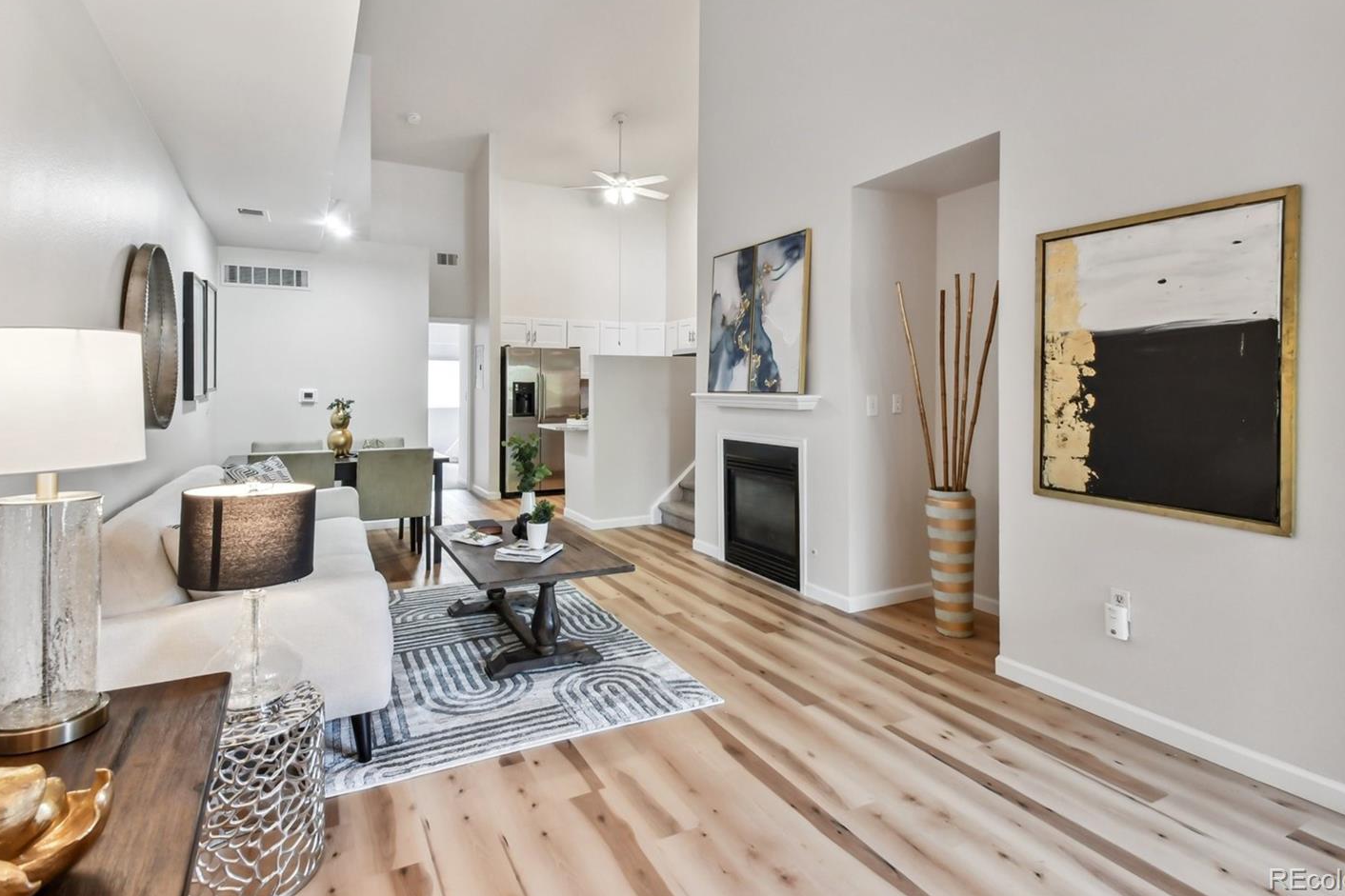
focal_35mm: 17
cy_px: 391
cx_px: 661
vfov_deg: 70.1
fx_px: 635
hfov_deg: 93.3
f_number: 11
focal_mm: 10
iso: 400
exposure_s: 1/5
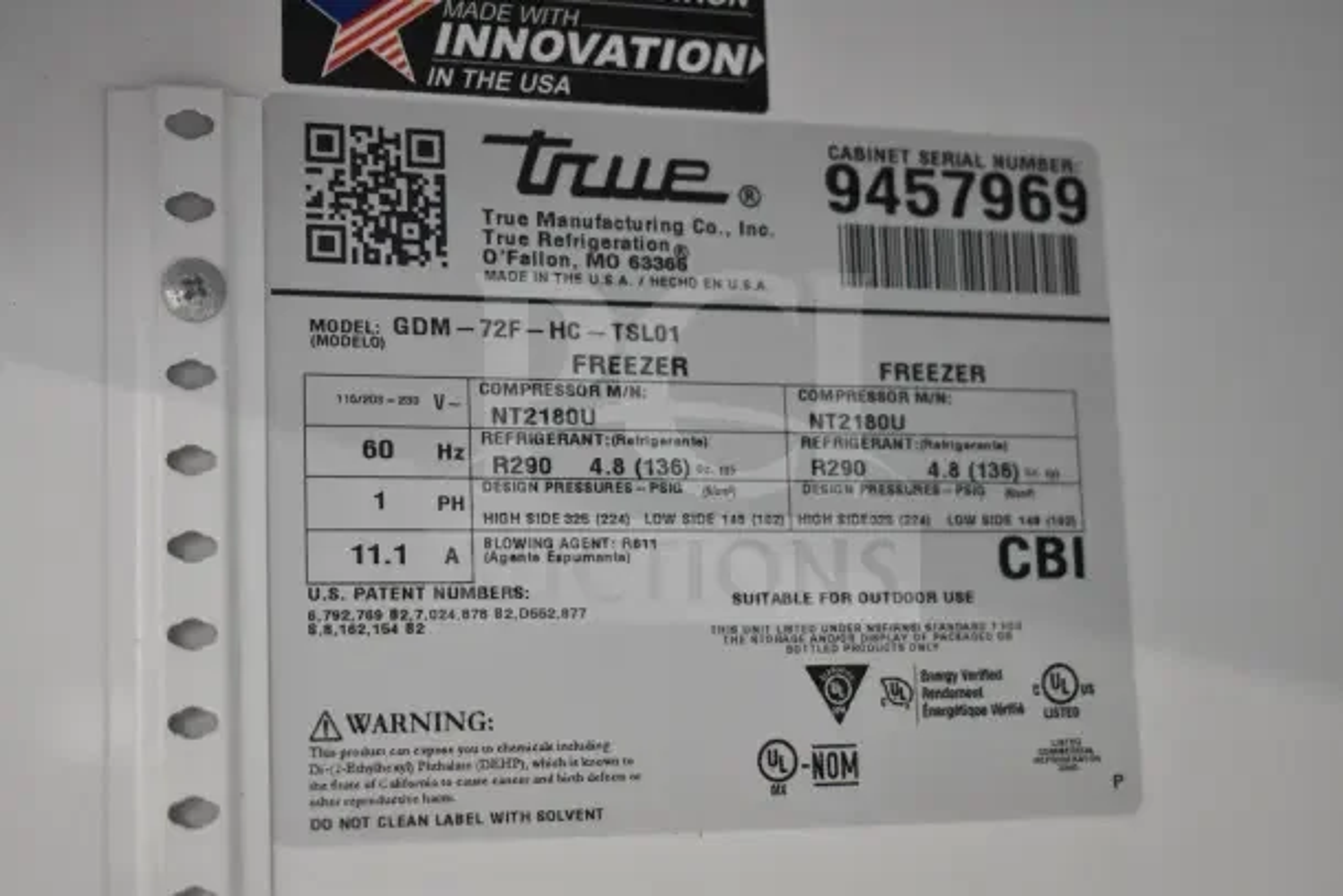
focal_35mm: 60
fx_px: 2239
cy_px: 448
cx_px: 672
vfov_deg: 22.6
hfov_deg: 33.4
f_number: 5
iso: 6400
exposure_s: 1/100
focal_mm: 40
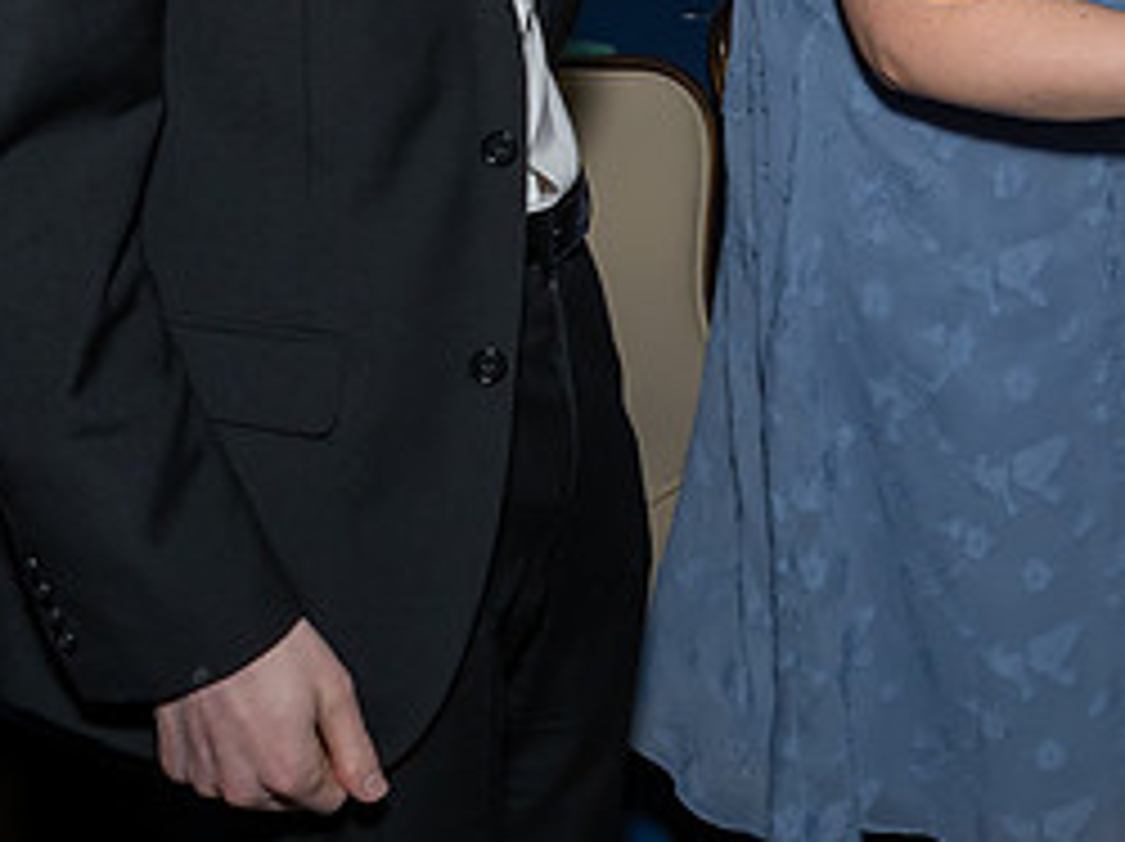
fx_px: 2110
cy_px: -122
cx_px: 1240
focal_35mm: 65
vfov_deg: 21.2
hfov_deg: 27.3
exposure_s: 1/250
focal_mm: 17
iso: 1000
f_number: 8
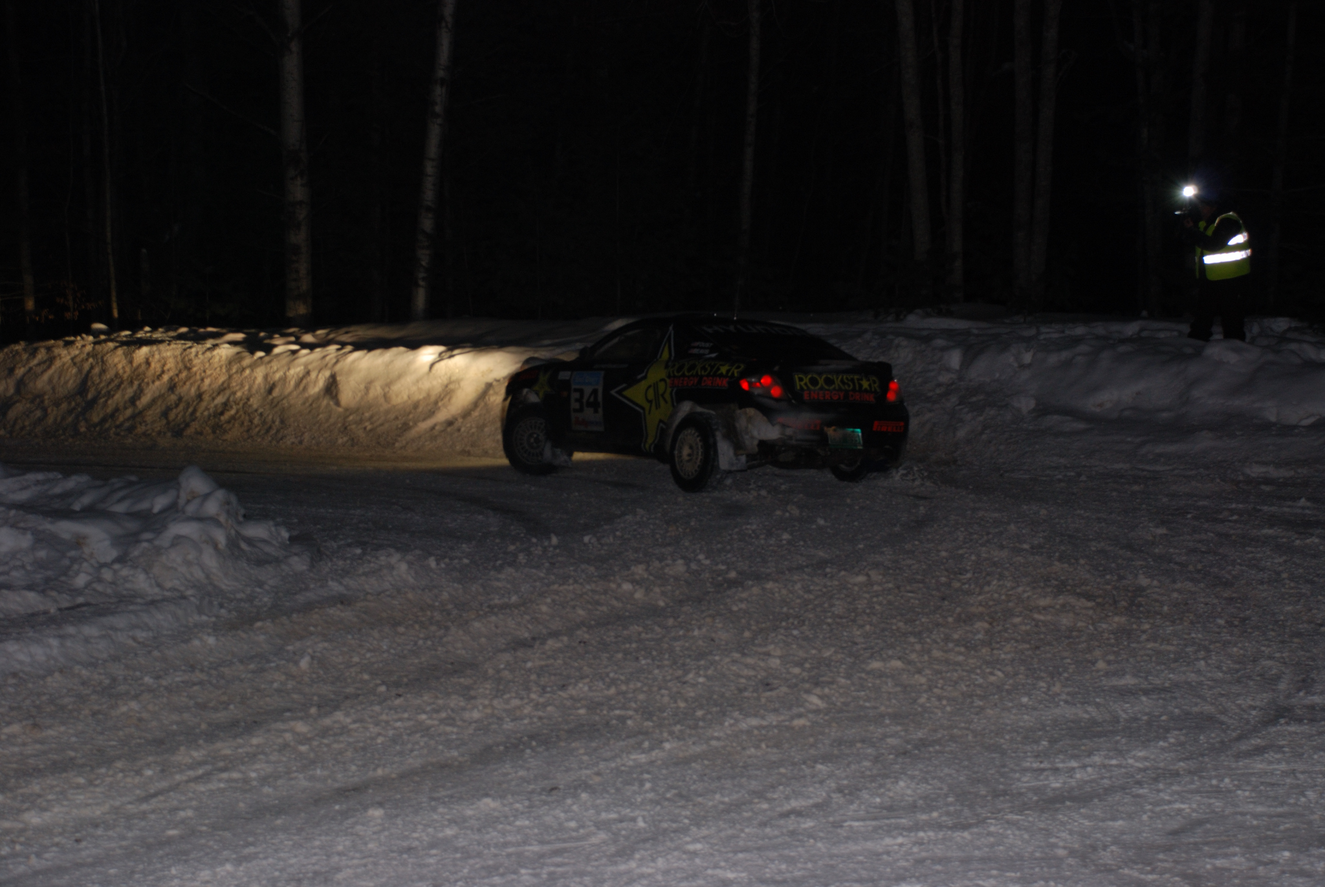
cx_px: 662
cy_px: 444
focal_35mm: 72
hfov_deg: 28.0
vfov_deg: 19.0
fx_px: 2653
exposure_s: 1/100
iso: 200
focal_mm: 48
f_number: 4.8
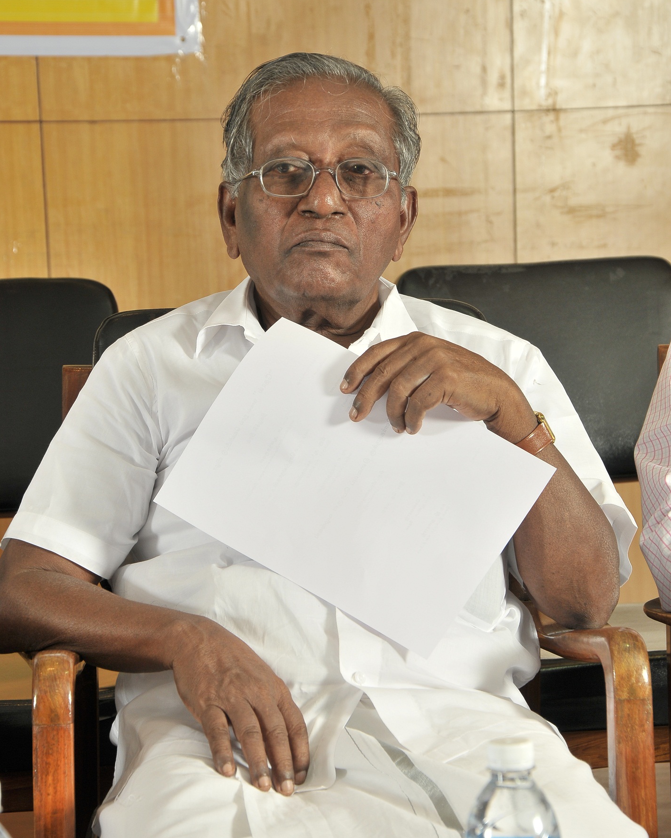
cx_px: 335
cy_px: 449
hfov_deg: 13.0
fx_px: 2953
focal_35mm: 119
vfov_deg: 16.2
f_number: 8
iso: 200
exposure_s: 1/125
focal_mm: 70
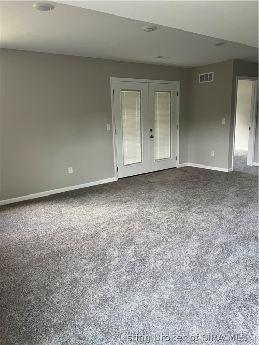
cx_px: 130
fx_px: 259
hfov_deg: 53.0
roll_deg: +2.2
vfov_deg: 67.3
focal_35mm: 26
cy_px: 172
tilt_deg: -12.0
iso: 125
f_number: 1.5
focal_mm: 5.7
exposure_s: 1/92
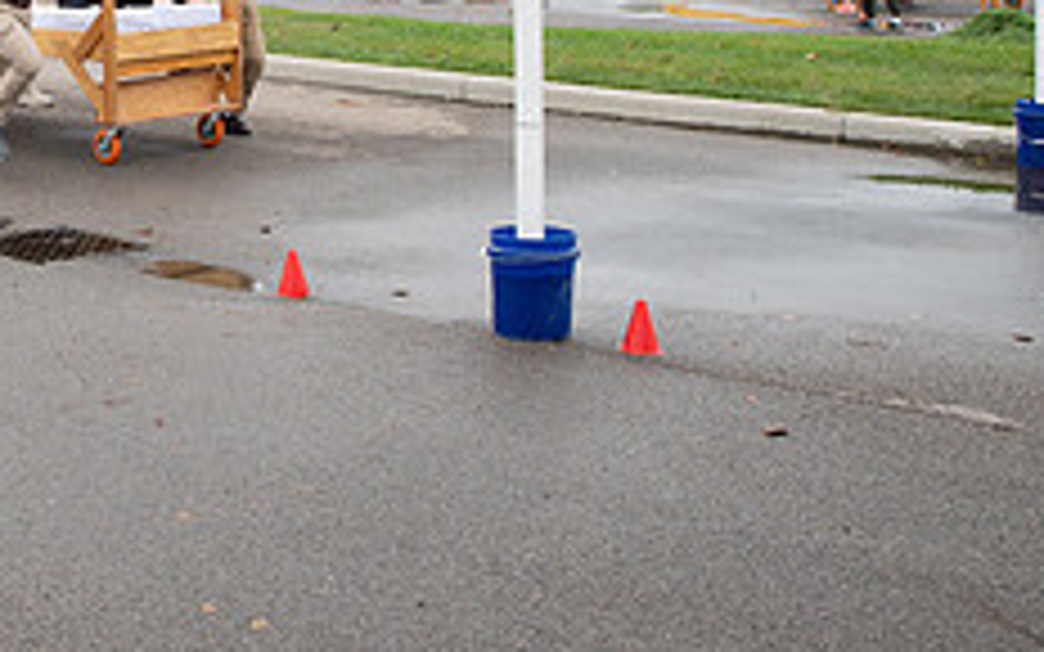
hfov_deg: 30.8
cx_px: -22
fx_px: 1736
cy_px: -40
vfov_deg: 20.4
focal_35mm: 61
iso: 640
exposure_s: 1/320
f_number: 7.1
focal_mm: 24
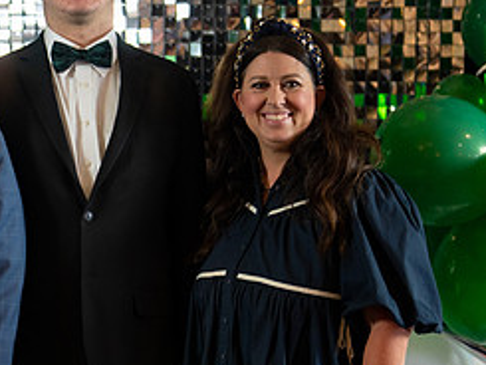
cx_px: 80
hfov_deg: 15.5
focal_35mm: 126
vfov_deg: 11.8
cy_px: 202
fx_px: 1770
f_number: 1.2
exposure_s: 1/320
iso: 800
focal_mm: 50
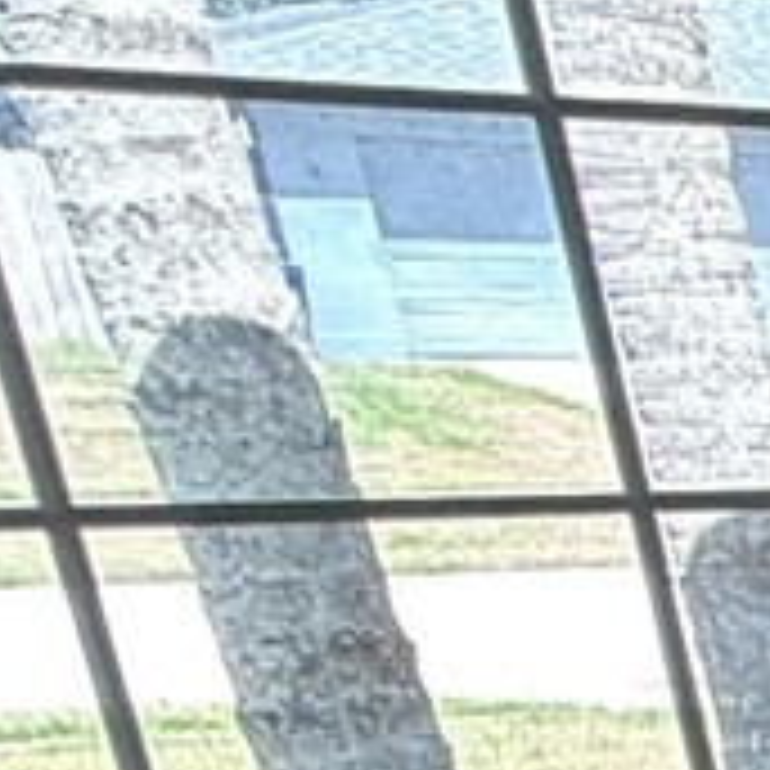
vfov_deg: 14.0
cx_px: 3346
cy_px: 1202
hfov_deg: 7.5
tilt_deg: -16.6
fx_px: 2919
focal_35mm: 116
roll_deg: -0.7
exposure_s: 1/99
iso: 100
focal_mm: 2.22
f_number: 2.2
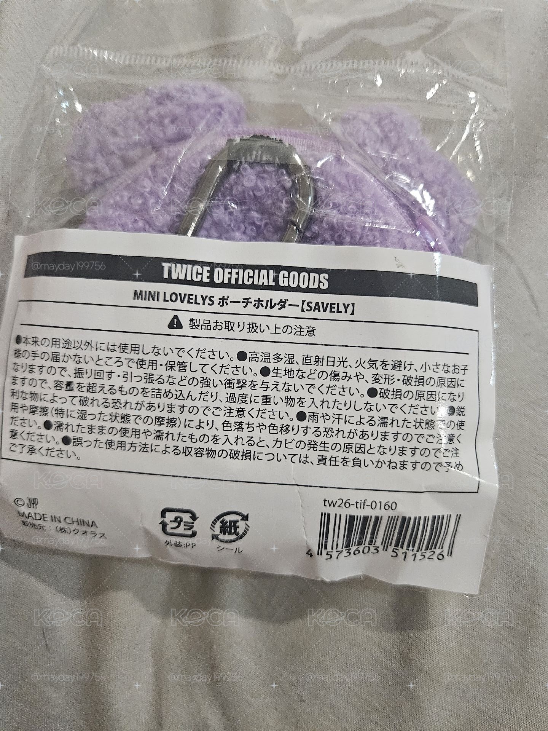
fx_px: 485
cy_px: 366
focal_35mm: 23
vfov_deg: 73.9
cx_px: 274
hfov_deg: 58.9
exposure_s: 1/60
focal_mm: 5.4
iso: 800
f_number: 1.8
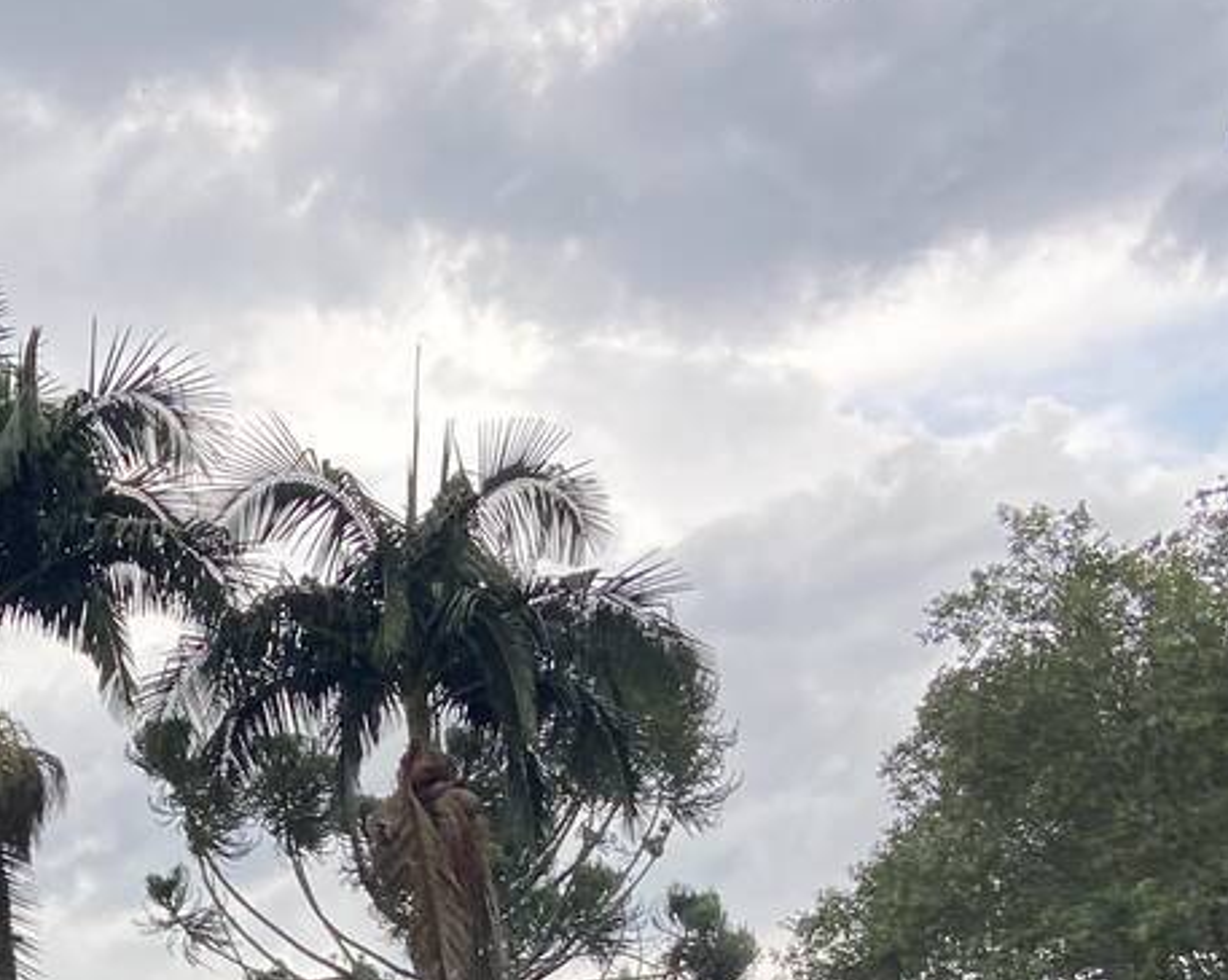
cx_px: 124
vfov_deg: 17.4
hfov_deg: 23.2
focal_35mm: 80
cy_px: 1431
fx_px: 2906
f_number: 1.8
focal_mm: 4.25
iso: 32
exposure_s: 1/591
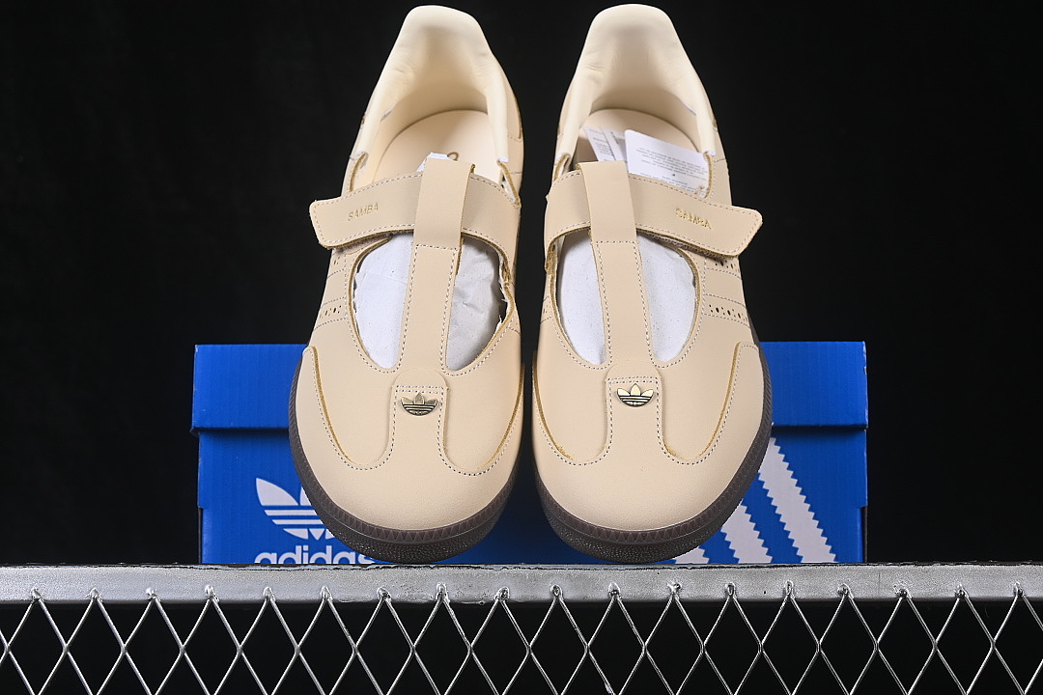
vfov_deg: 18.2
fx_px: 2173
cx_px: 522
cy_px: 348
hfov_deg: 27.0
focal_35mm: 75
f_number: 8
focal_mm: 50
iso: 160
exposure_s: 1/80
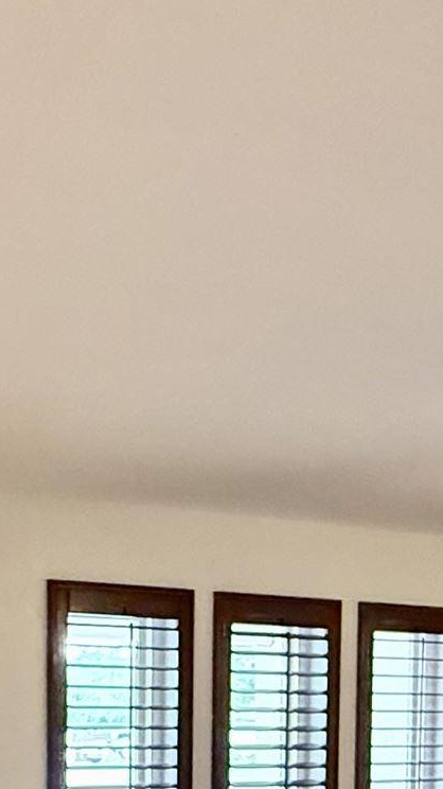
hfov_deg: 18.9
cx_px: 79
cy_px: 831
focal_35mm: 63
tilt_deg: -3.6
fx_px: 1317
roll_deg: +0.4
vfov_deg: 30.4
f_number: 2.2
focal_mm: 2.22
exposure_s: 1/60
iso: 800
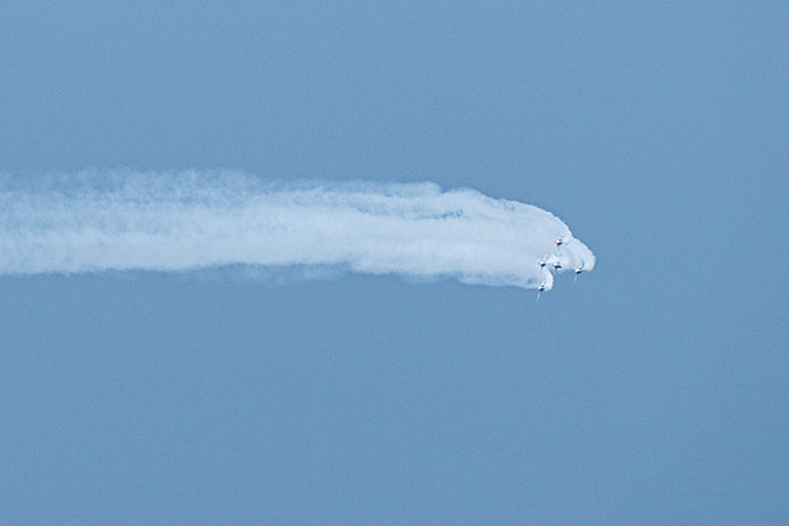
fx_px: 18016
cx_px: 299
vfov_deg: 1.7
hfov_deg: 2.5
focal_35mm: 822
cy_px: 198
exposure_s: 1/1600
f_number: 10
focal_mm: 400
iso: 800
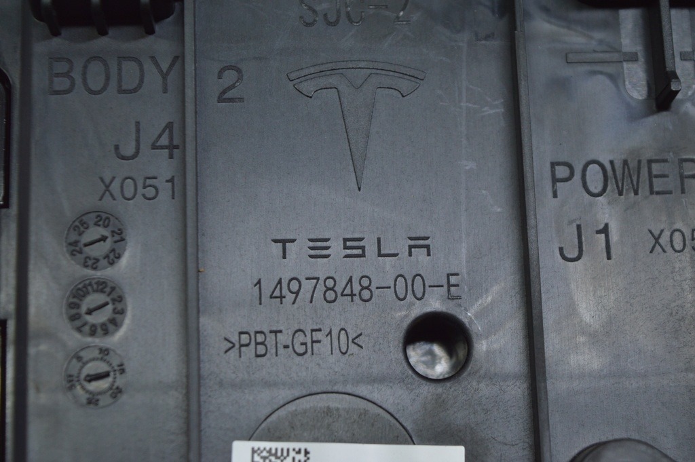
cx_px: 348
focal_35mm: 82
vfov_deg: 16.5
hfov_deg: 24.6
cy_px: 231
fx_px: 1591
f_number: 5.6
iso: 400
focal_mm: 55
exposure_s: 1/50
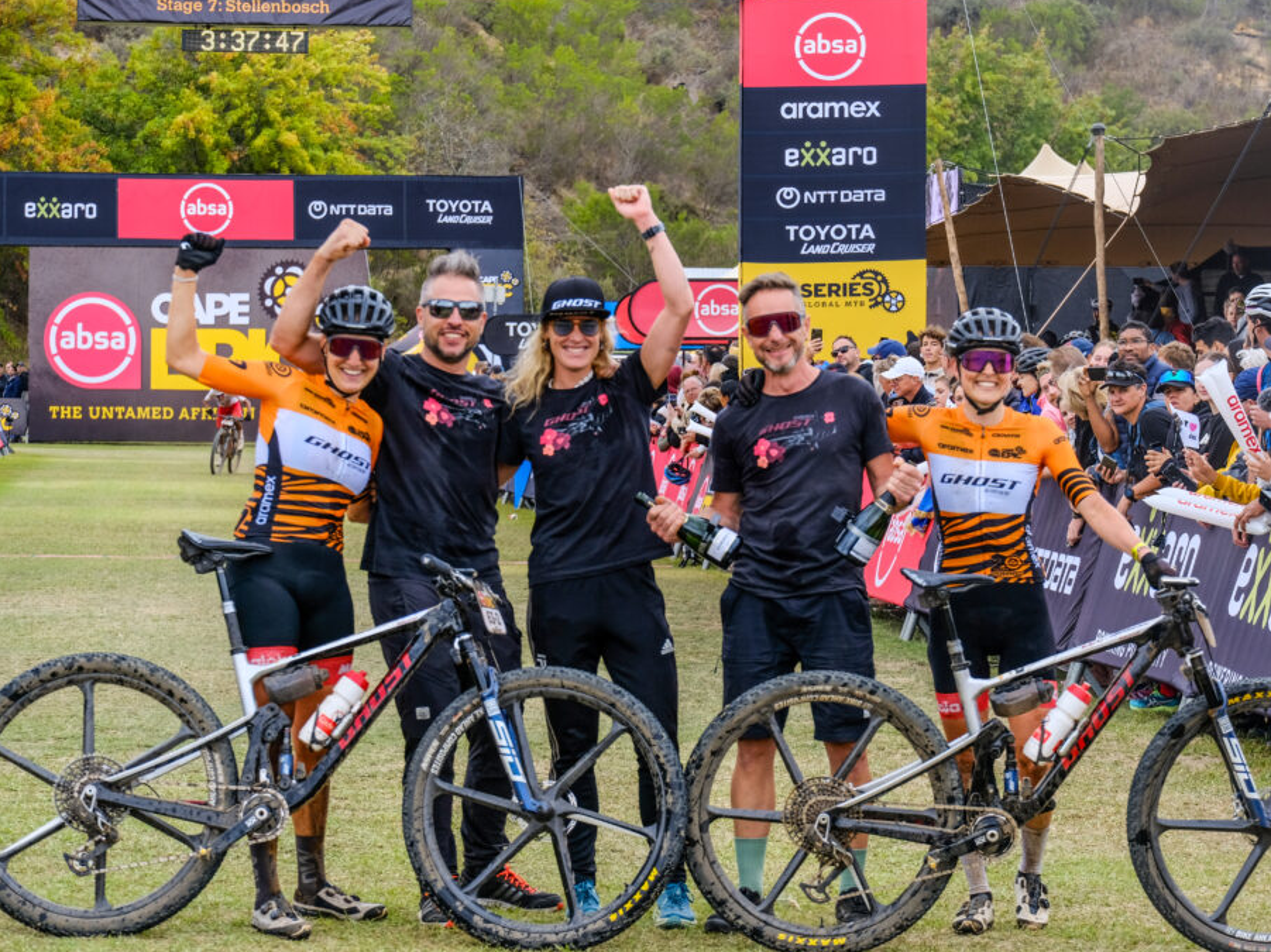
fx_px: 4294
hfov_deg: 16.8
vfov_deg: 12.7
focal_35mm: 117
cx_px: 698
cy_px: 475
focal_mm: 71.1
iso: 400
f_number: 5.6
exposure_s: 1/250
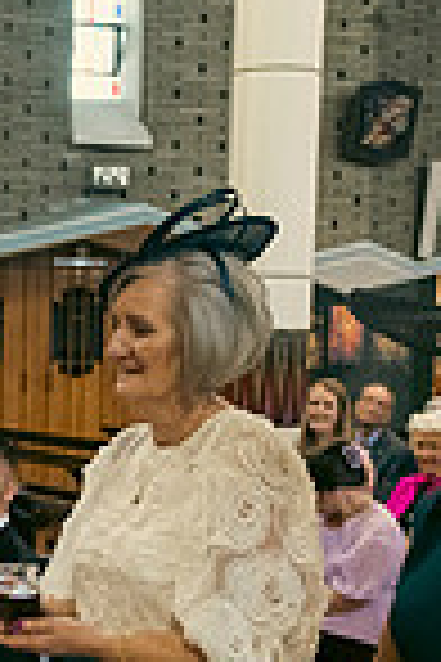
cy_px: 592
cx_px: -189
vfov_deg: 21.0
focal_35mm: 95
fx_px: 1745
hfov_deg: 13.7
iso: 1000
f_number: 3.5
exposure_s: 1/160
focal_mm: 24
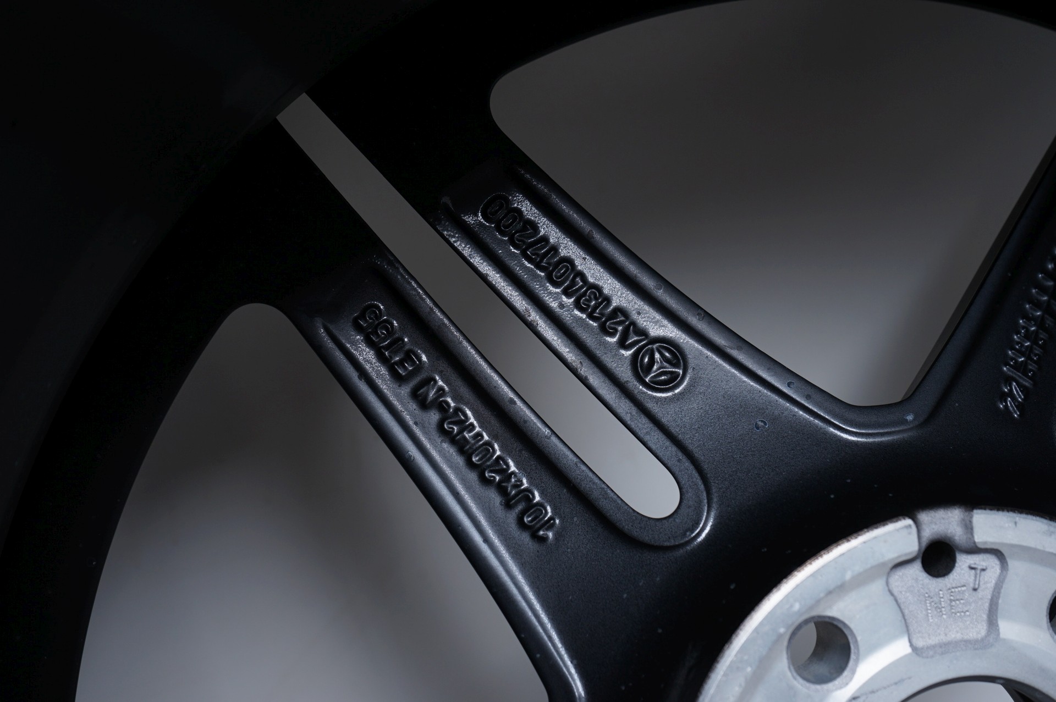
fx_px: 1407
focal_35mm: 48
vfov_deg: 28.0
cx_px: 528
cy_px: 351
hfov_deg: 41.1
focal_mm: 48
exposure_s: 1/125
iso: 250
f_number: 7.1
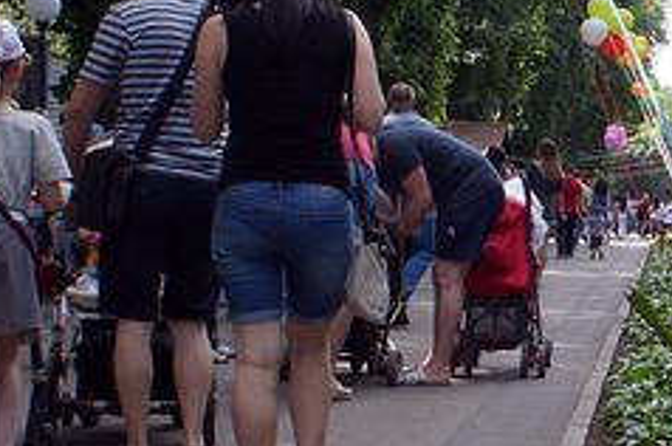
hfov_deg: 20.1
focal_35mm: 97
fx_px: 1808
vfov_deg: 14.0
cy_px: 295
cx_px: 745
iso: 100
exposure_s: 1/125
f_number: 5.6
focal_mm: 22
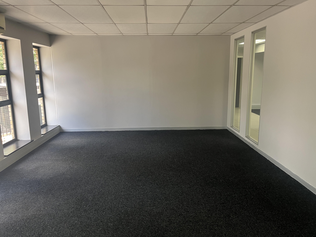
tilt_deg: -9.7
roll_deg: -1.4
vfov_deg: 53.1
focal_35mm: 26
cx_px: 158
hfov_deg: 67.3
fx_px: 237
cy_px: 118
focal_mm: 5.1
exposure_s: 1/50
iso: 125
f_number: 1.6
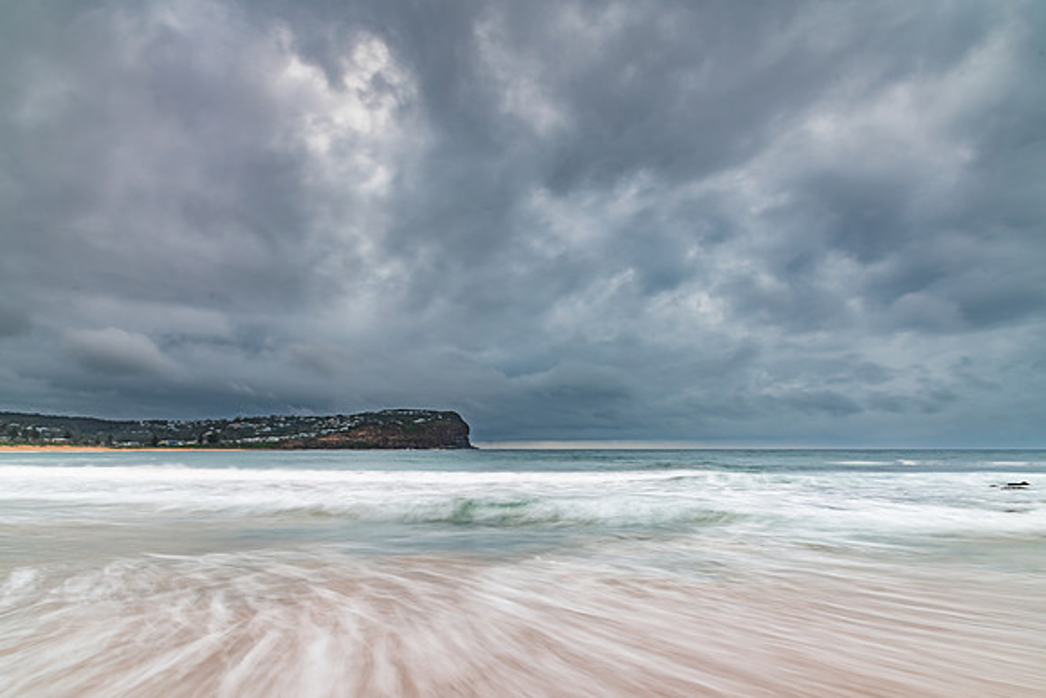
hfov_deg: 73.3
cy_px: 349
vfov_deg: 52.8
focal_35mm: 24
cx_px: 523
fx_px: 703
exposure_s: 1.6
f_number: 11
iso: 64
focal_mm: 24
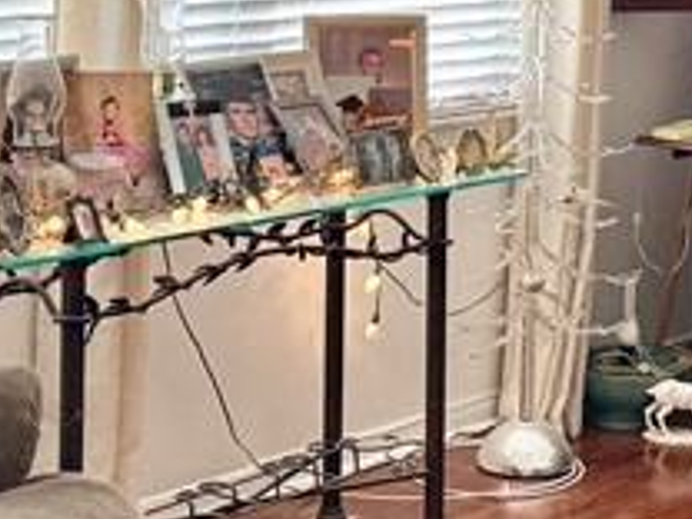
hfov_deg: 16.5
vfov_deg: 12.4
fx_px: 2359
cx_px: 576
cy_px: 27
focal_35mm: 118
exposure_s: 1/120
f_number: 1.78
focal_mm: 6.76
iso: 200
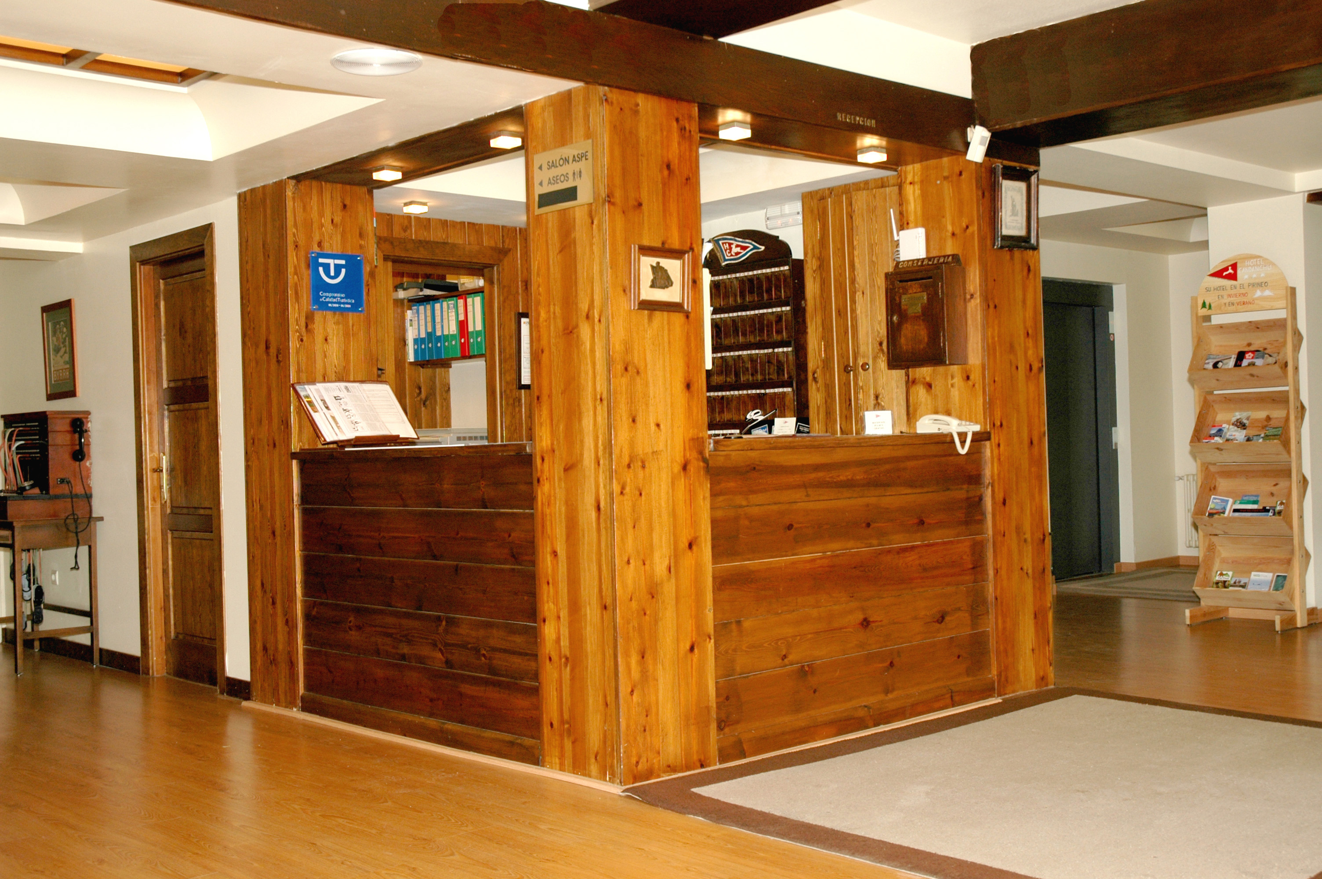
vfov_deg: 33.0
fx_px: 1486
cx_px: 661
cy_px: 440
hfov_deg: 48.0
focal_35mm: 40
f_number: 4
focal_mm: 27
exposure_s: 1/60
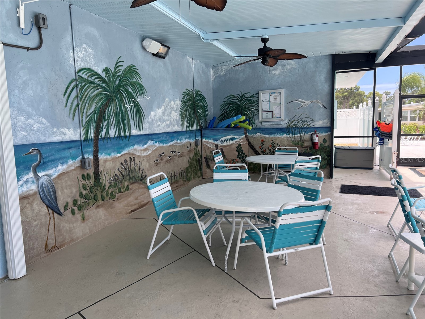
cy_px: 160
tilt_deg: -7.2
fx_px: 319
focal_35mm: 26
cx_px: 212
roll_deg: +1.3
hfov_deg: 67.3
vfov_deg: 53.1
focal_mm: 5.7
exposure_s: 1/639
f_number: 1.5
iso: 50
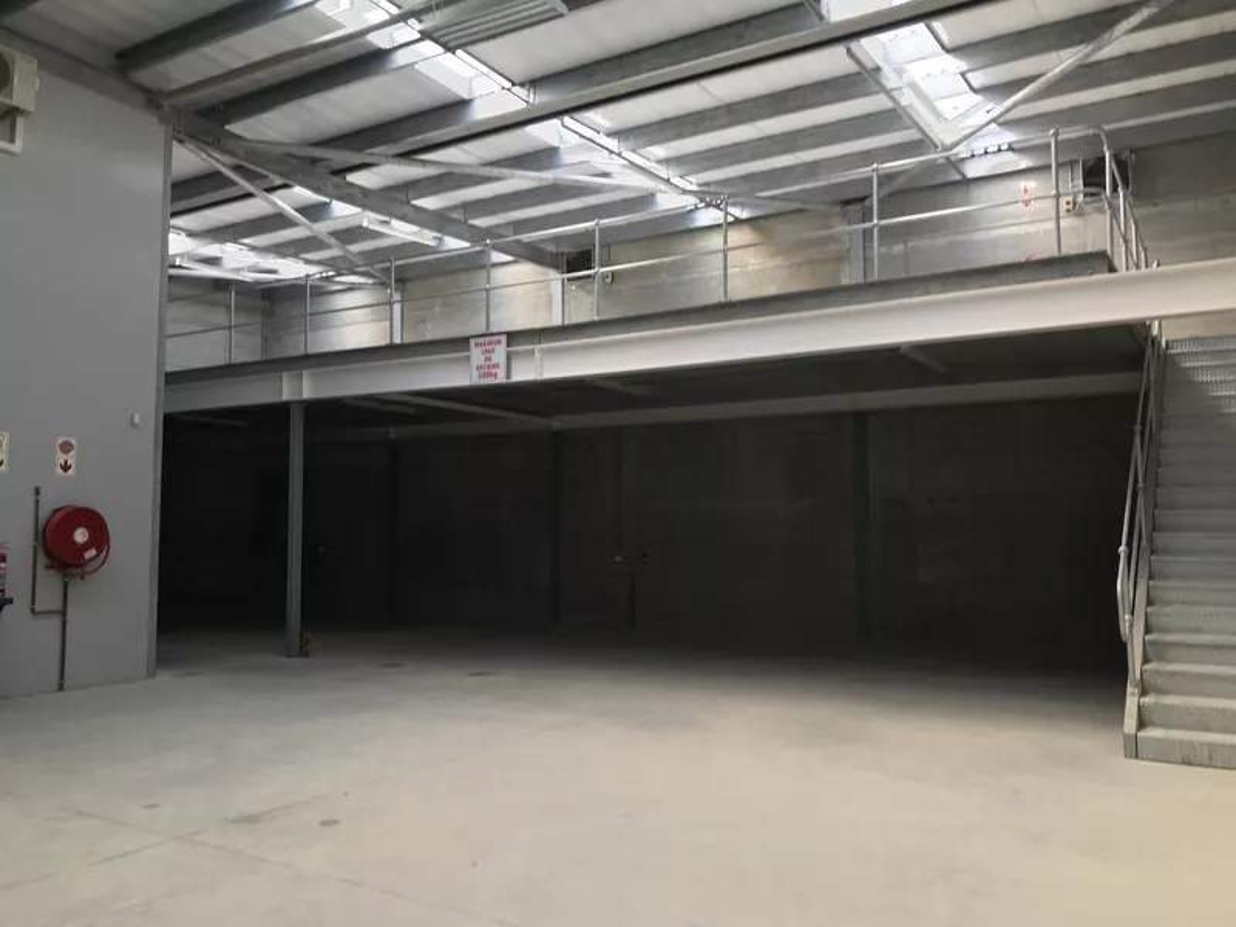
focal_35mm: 28
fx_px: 1000
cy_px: 464
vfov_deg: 49.7
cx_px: 618
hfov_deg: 63.4
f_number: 1.8
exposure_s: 1/245
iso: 20
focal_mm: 3.99
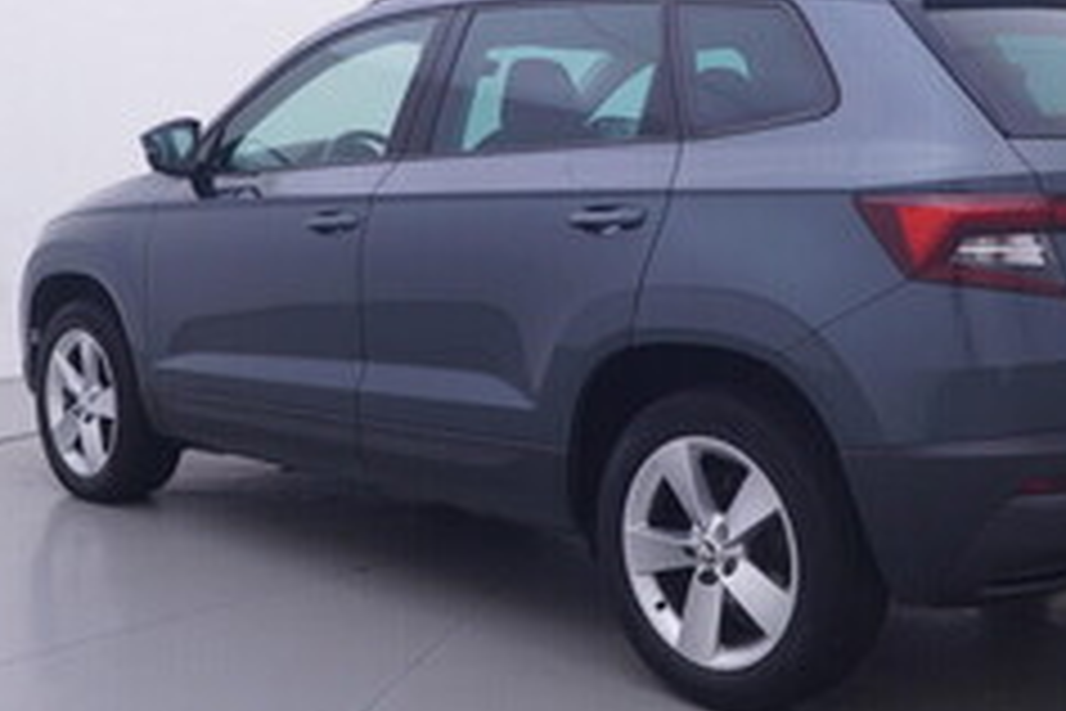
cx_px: 636
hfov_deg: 37.9
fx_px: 1544
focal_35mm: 52
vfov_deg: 25.7
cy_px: 205
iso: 200
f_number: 5
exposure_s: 1/80
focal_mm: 15
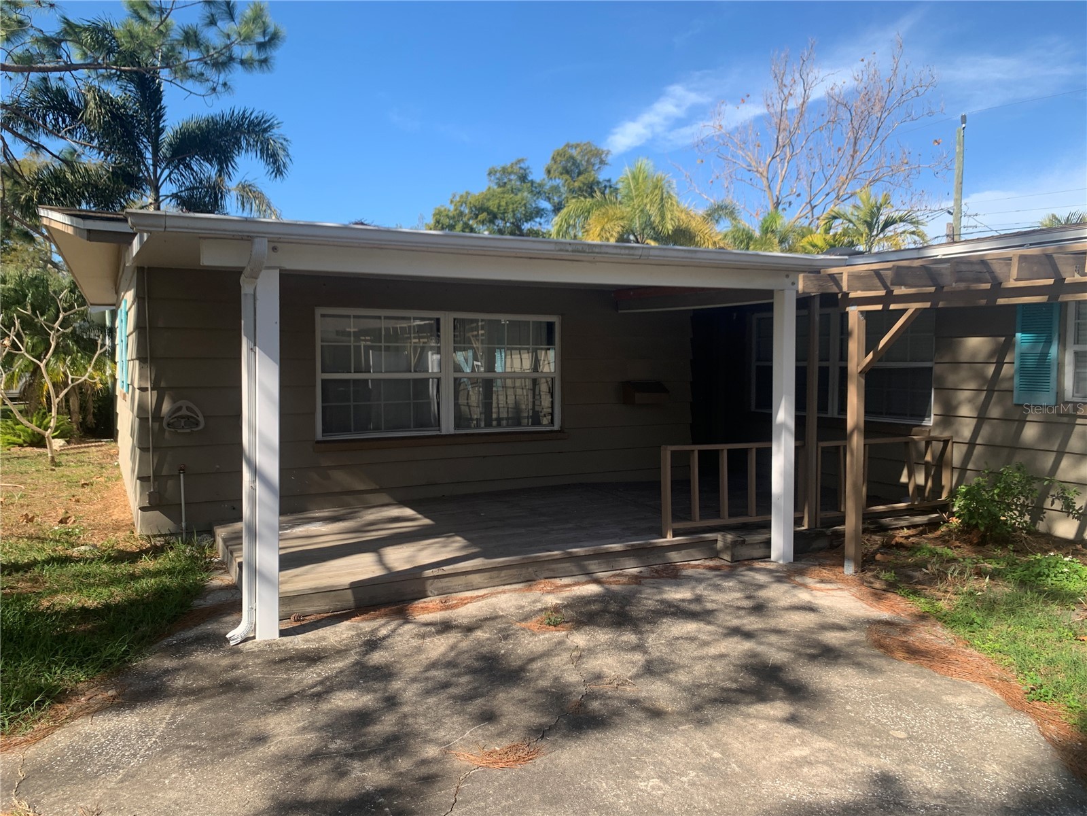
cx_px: 544
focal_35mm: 26
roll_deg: -2.2
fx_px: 816
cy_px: 408
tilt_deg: +0.2
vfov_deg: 53.1
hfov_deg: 67.3
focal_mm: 4.25
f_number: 1.8
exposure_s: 1/1163
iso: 25
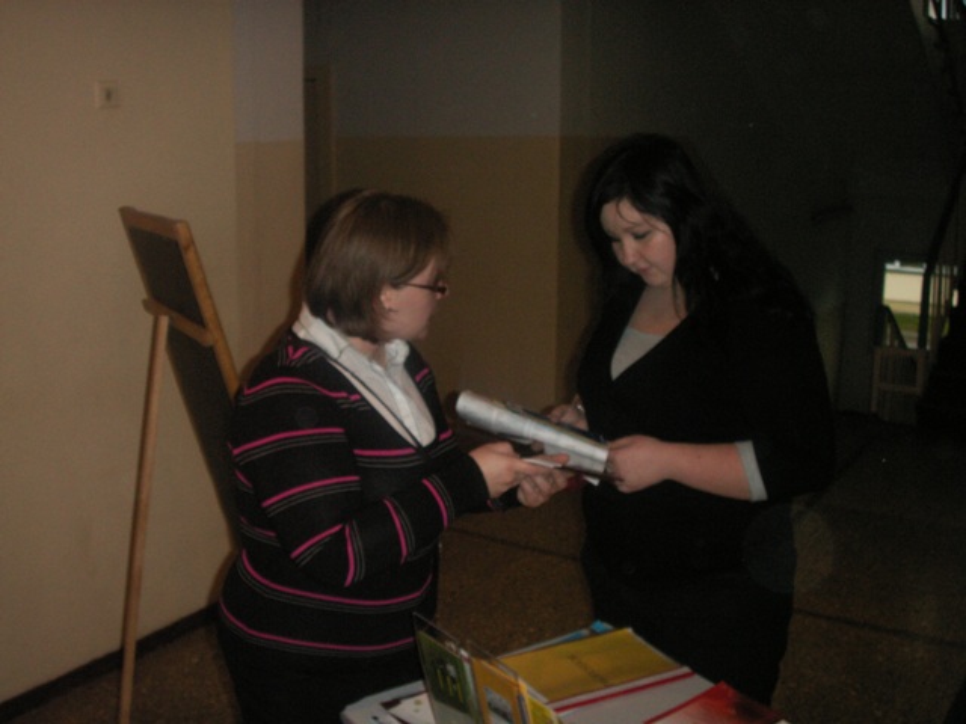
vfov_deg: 38.7
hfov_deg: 50.1
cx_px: 483
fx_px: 1033
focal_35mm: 37
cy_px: 362
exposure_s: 1/40
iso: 160
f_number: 3.5
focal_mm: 7.7
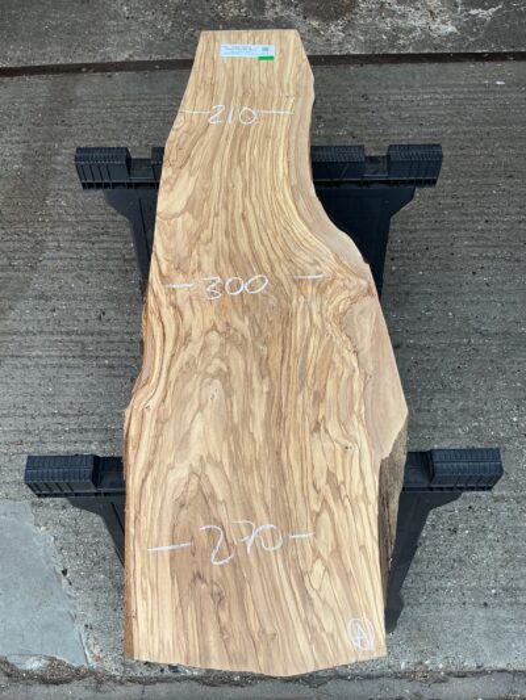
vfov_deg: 61.6
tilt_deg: -65.1
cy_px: 350
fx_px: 587
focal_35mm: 29
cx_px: 263
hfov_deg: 48.2
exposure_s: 1/143
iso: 20
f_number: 1.8
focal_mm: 3
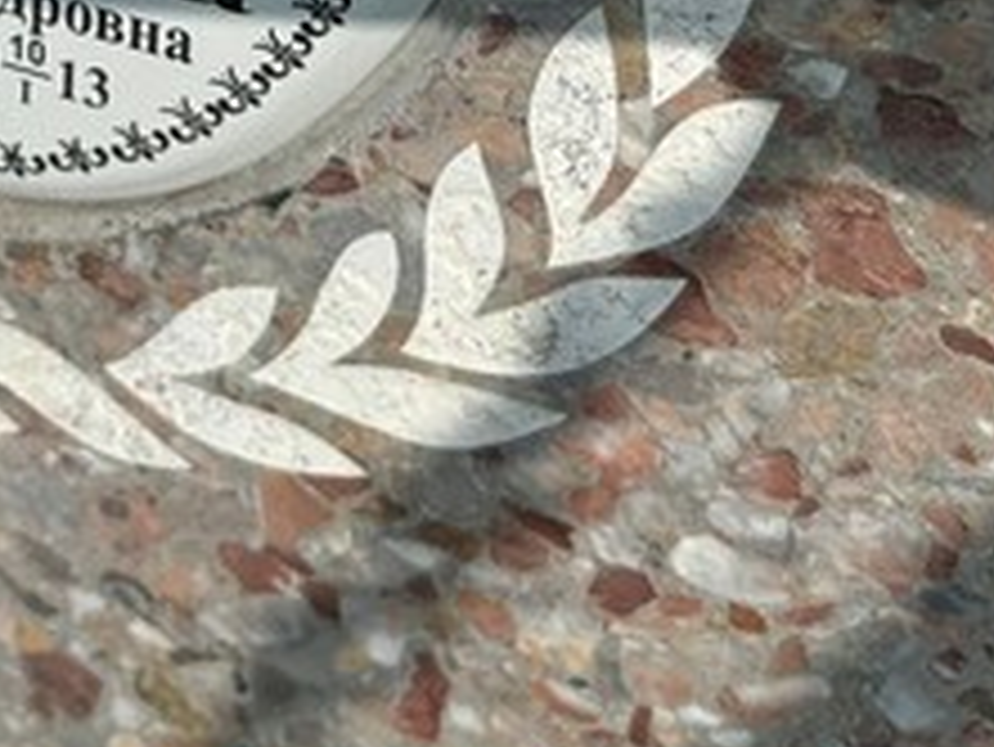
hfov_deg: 20.4
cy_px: -356
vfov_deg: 14.7
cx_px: 99
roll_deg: -5.1
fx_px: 2701
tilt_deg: -37.2
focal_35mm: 94
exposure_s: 1/6329
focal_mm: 5.96
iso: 50
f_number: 1.6
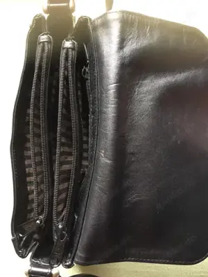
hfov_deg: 48.2
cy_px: 138
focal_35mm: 29
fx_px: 232
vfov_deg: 61.7
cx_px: 104
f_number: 2.2
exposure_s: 1/17
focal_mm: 4.15
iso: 250
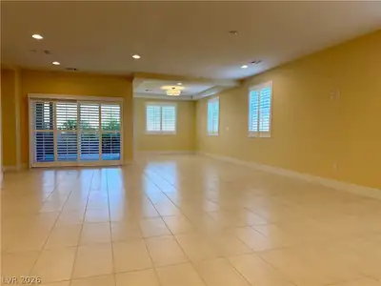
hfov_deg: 71.6
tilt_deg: -3.0
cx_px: 190
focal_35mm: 24
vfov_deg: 56.8
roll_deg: -0.1
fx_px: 264
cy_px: 143
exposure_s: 1/217
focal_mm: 6.76
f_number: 1.78
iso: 160
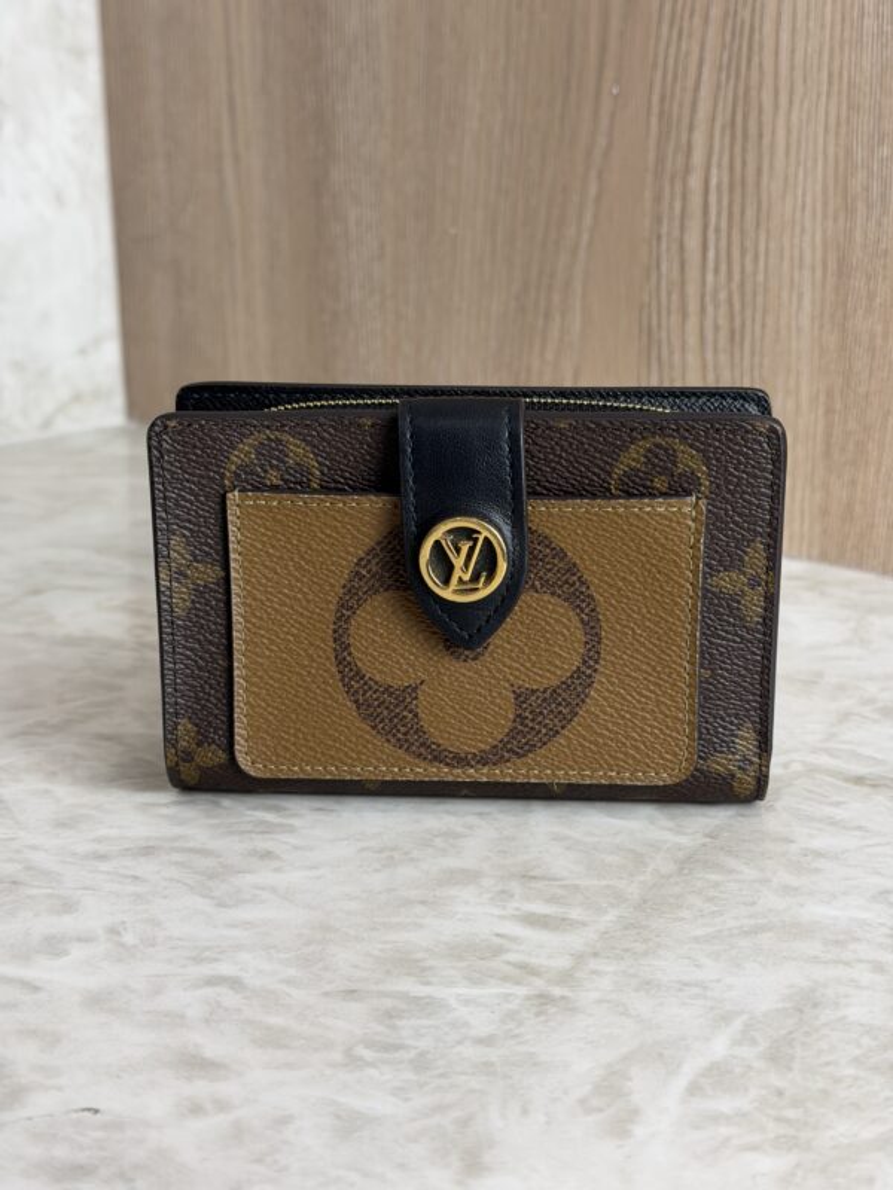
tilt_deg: -17.0
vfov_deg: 39.7
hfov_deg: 30.3
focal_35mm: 48
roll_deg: -0.1
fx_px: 1651
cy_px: 595
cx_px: 446
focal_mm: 6.76
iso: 50
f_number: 1.78
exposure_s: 1/60
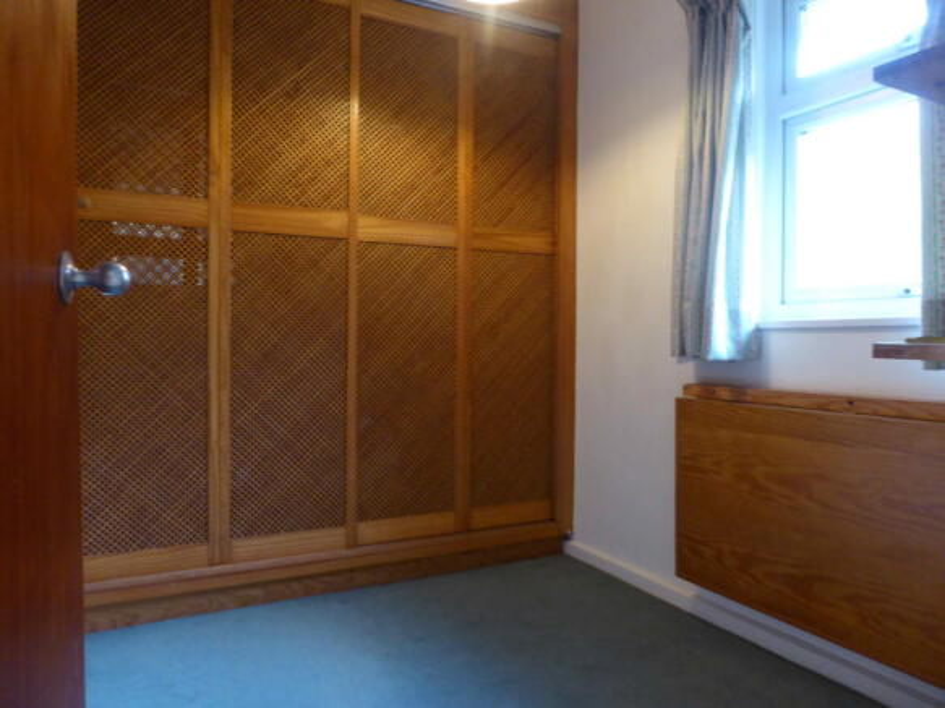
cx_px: 472
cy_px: 354
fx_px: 682
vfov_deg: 54.9
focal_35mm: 25
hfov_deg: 69.4
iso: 400
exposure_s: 1/6
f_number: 3.3
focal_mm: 4.3
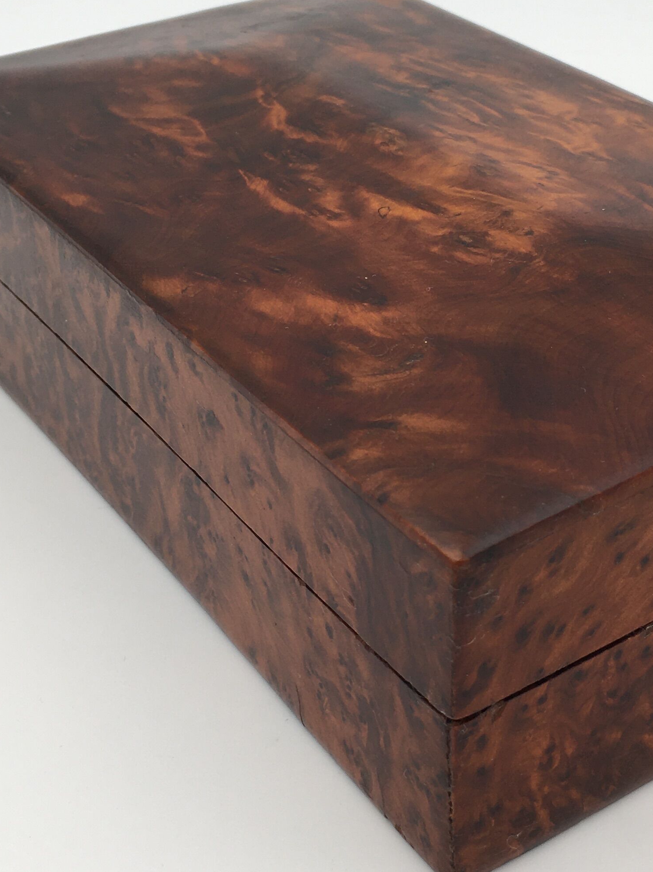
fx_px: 1484
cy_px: 423
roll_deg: +0.6
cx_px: 455
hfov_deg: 24.6
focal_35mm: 59
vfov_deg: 32.7
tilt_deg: -32.2
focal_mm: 4.15
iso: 25
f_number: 2.2
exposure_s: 1/117
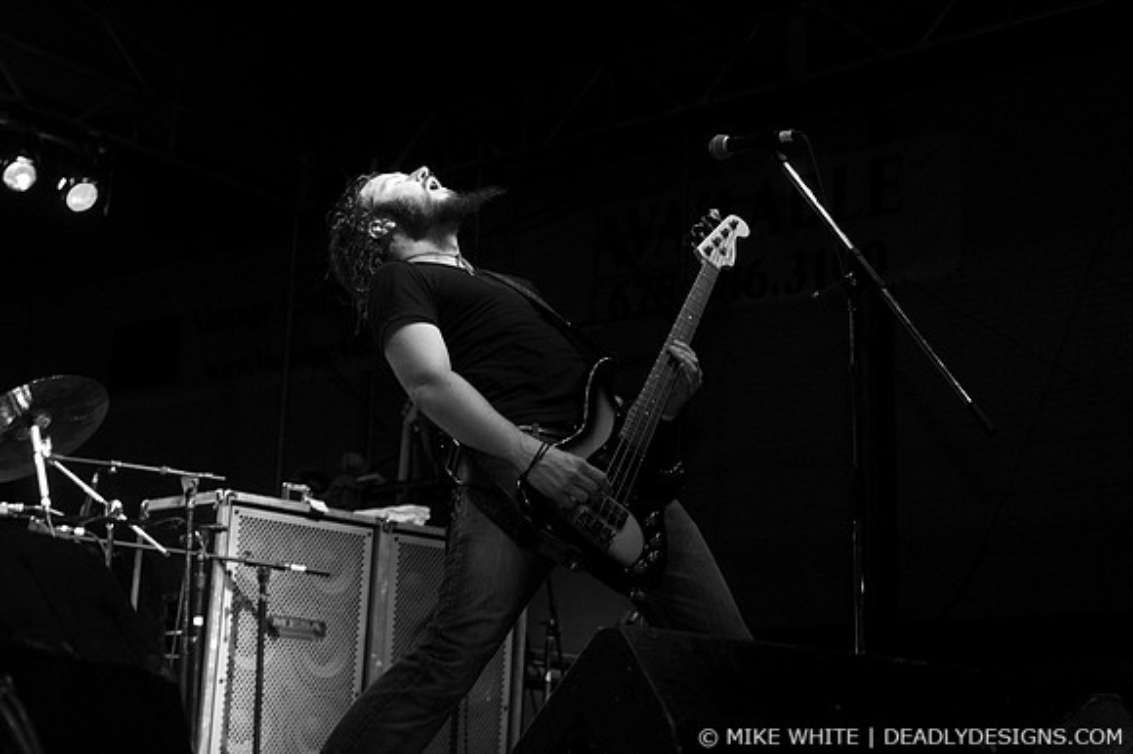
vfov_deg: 22.6
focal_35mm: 60
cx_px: 566
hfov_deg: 33.4
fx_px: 1887
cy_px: 377
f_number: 3.2
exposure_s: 1/160
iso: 800
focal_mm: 40
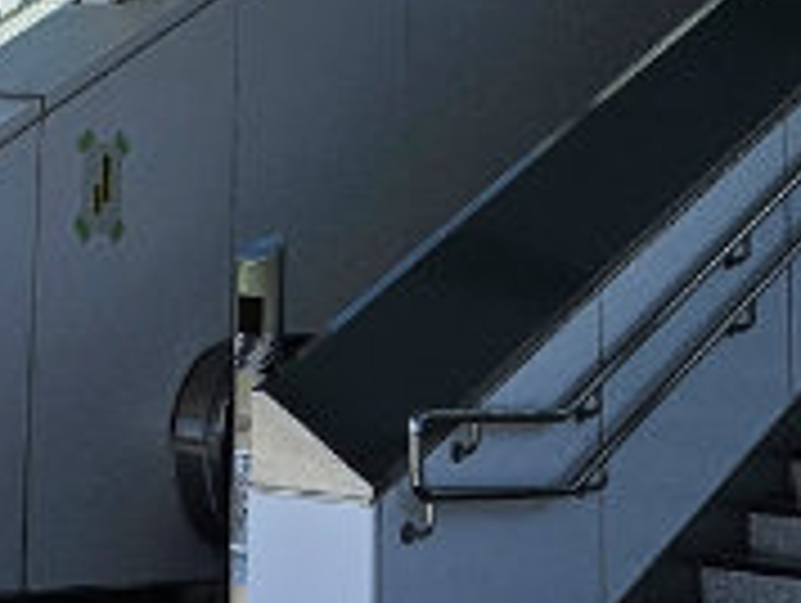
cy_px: -1026
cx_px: -22
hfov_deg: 12.6
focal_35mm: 155
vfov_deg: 8.5
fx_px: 3591
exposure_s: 1/1994
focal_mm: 5.4
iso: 25
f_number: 1.8
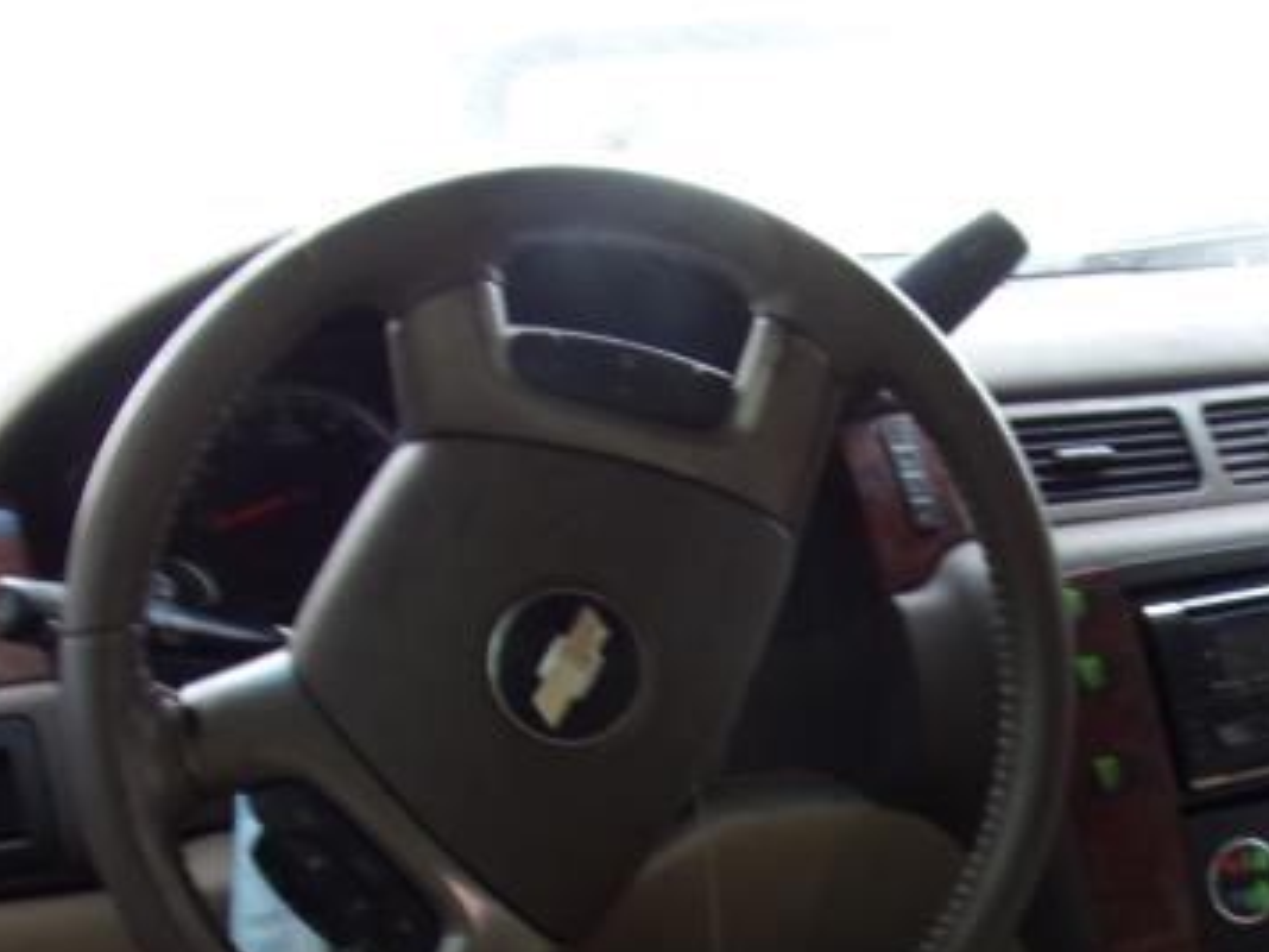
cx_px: 1005
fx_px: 1980
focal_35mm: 54
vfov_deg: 25.8
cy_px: 923
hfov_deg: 34.5
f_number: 3.3
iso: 80
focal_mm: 4.3
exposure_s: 1/40
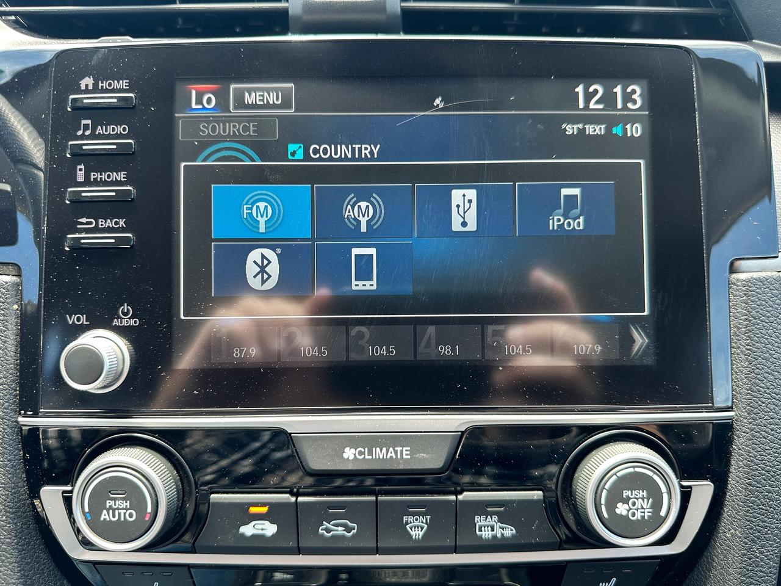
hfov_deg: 71.6
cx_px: 390
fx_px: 541
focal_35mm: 24
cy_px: 293
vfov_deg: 56.8
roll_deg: -0.8
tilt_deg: -36.5
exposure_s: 1/121
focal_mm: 6.86
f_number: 1.78
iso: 125
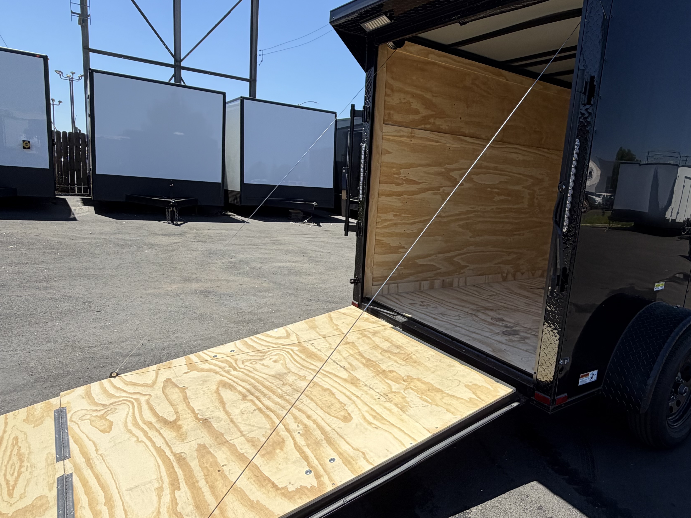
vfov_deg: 56.8
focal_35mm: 24
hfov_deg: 70.7
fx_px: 479
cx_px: 422
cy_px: 270
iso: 25
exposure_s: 1/830
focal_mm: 2.22
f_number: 2.2
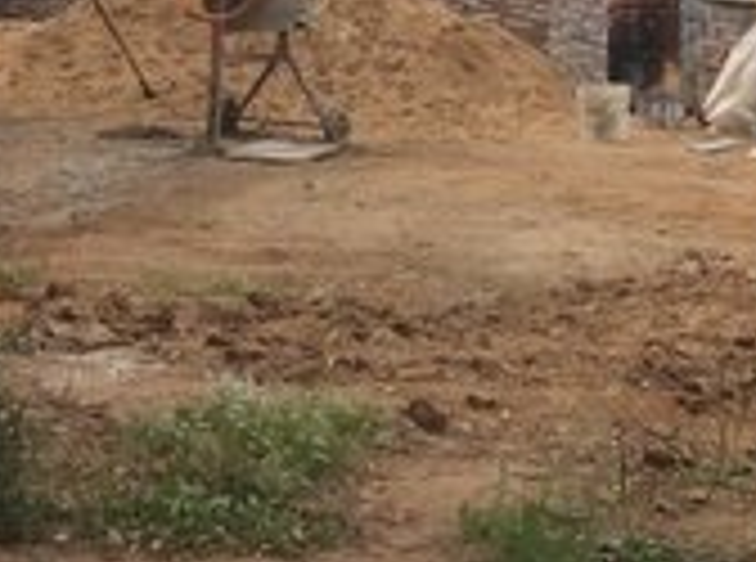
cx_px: 58
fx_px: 2657
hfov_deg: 16.0
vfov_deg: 11.6
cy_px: -259
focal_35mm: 122
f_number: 2.4
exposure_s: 1/302
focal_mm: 3.3
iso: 32
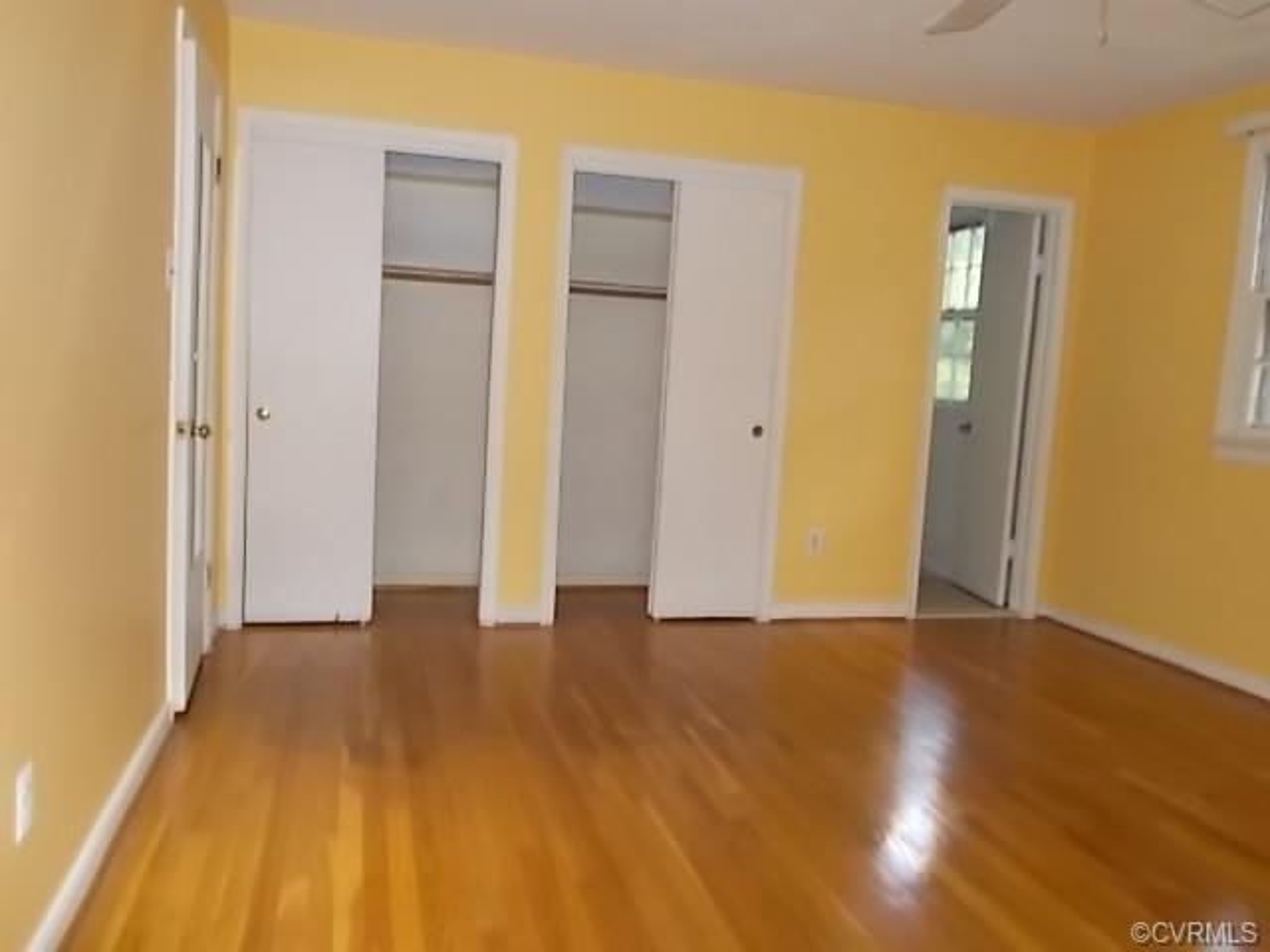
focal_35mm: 30
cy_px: 476
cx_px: 635
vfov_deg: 46.8
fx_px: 1101
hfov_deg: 60.0
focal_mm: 5.3
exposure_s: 1/25
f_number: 3.4
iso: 250
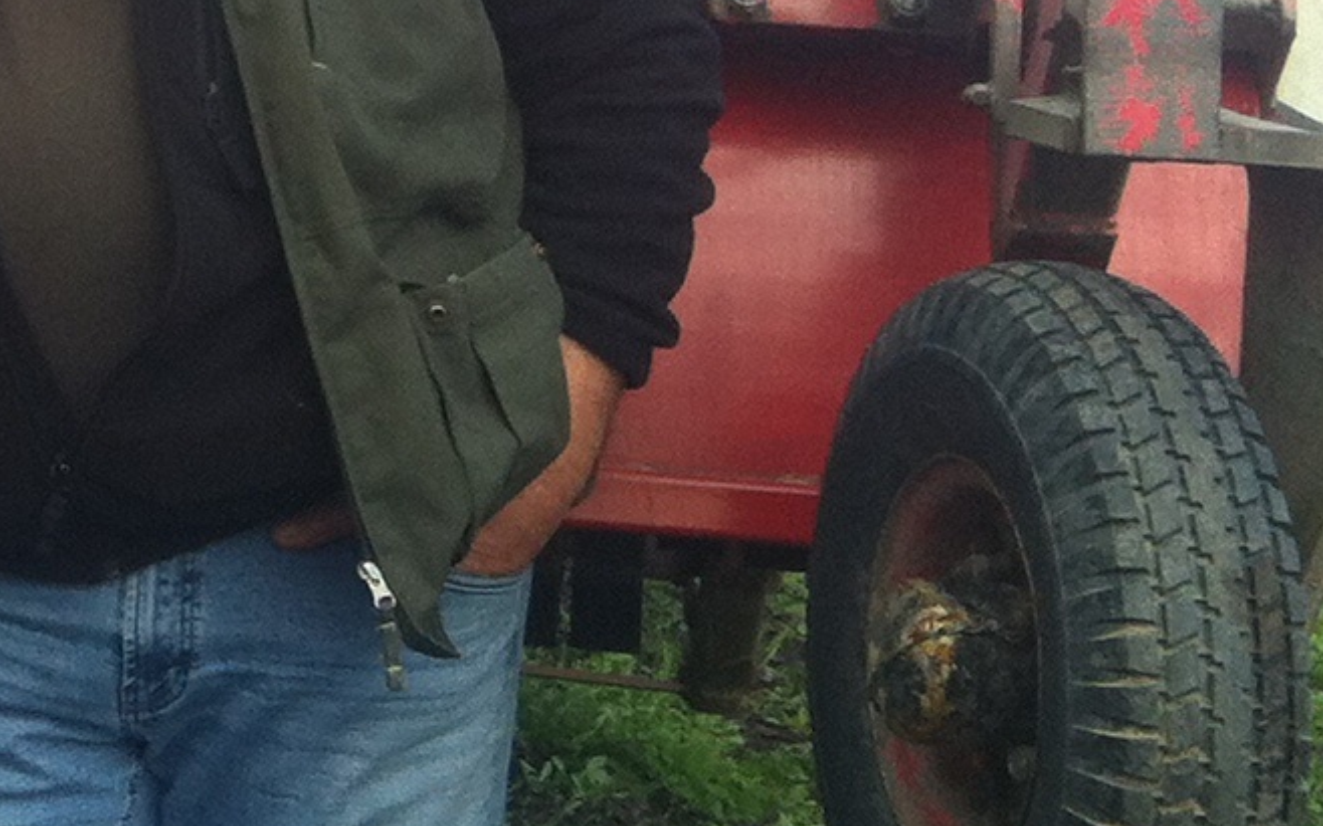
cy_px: -289
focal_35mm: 146
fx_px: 5263
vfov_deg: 8.8
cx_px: -760
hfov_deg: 13.4
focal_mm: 3.85
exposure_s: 1/268
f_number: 2.8
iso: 80
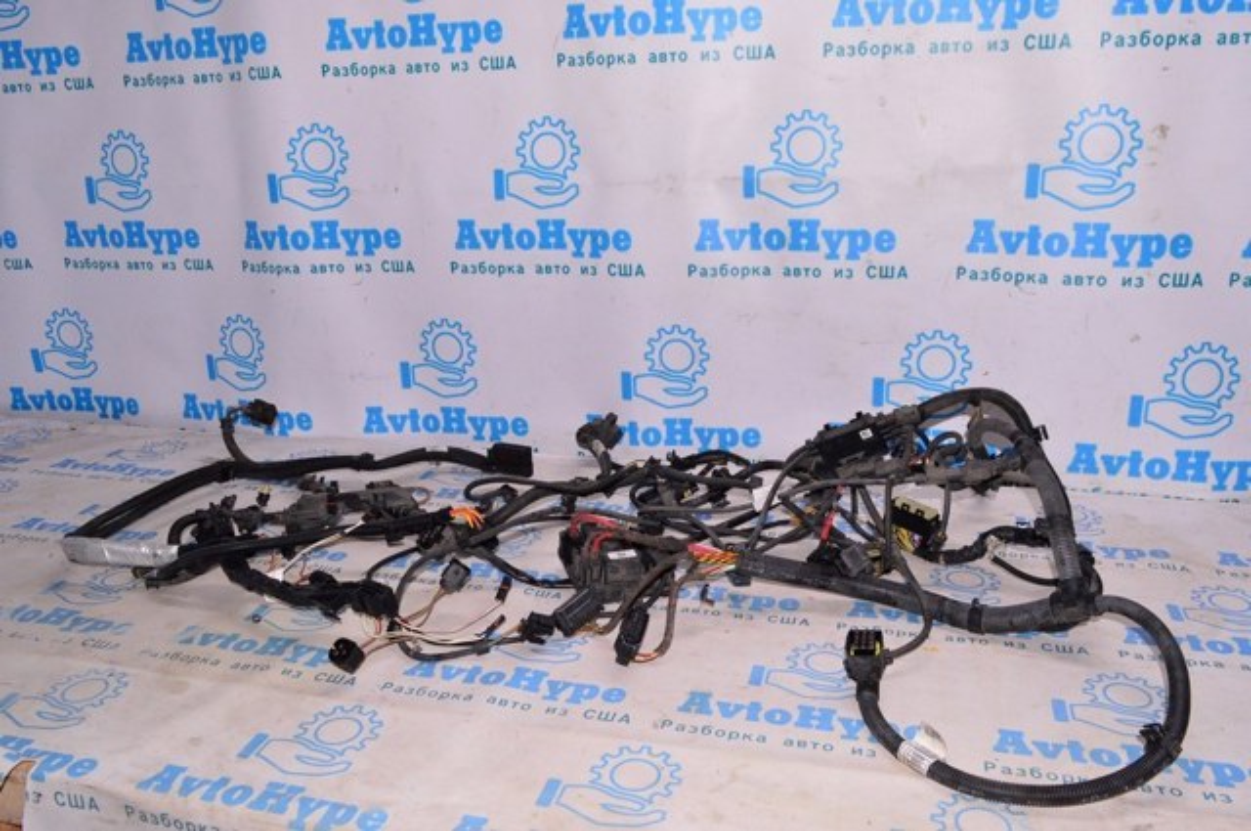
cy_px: 416
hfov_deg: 62.0
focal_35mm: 30
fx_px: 1041
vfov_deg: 43.5
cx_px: 626
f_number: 8
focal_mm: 20
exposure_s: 1/200
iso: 1600
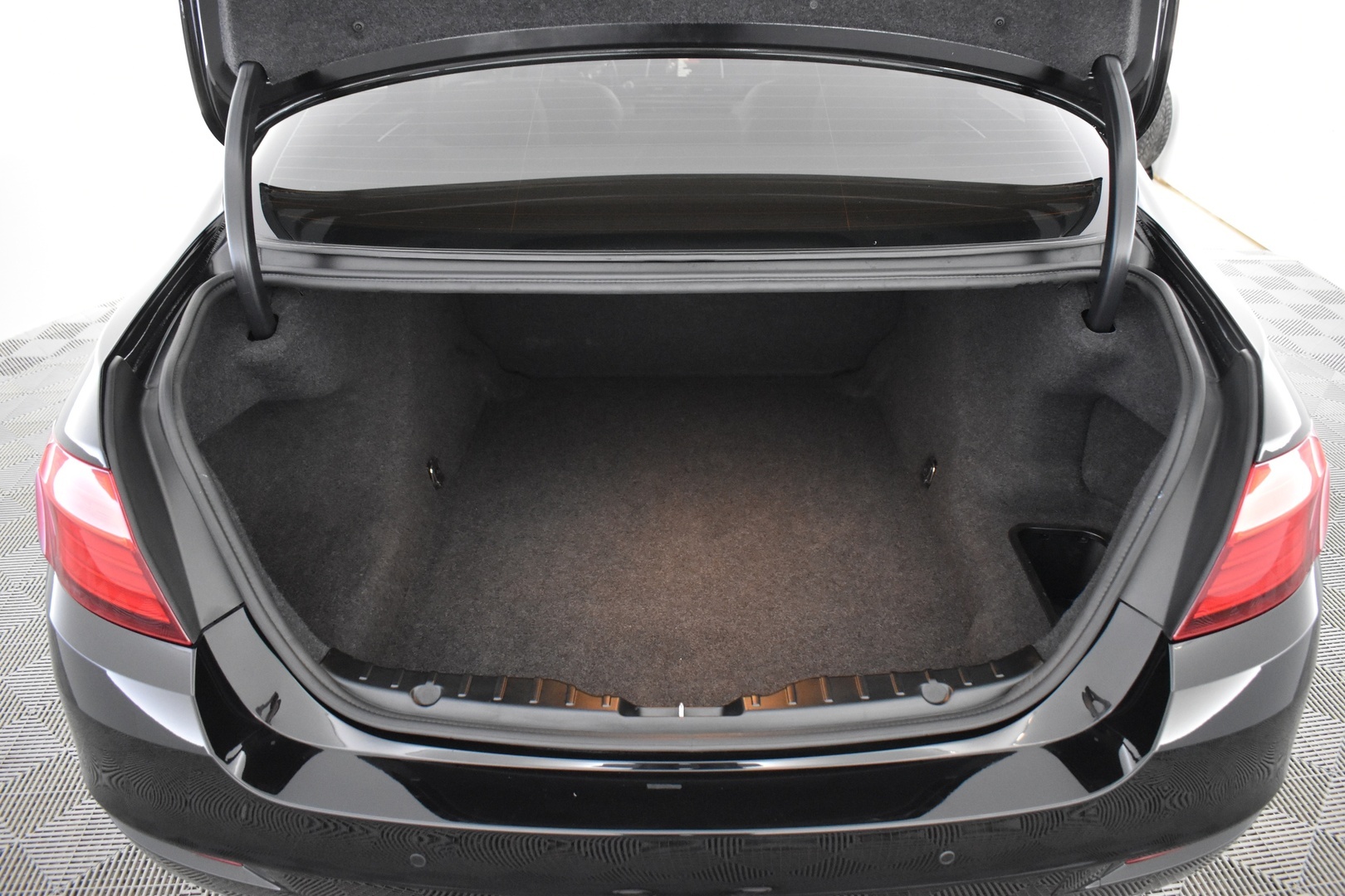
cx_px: 672
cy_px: 448
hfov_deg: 67.4
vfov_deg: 47.9
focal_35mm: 27
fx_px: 1009
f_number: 3.5
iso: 3200
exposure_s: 1/15
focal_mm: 18
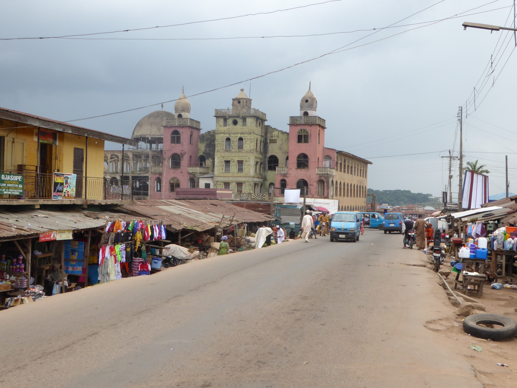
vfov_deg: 32.9
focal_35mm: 44
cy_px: 194
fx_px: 657
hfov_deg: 42.9
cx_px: 258
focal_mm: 7.8
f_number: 8
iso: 200
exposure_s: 1/60
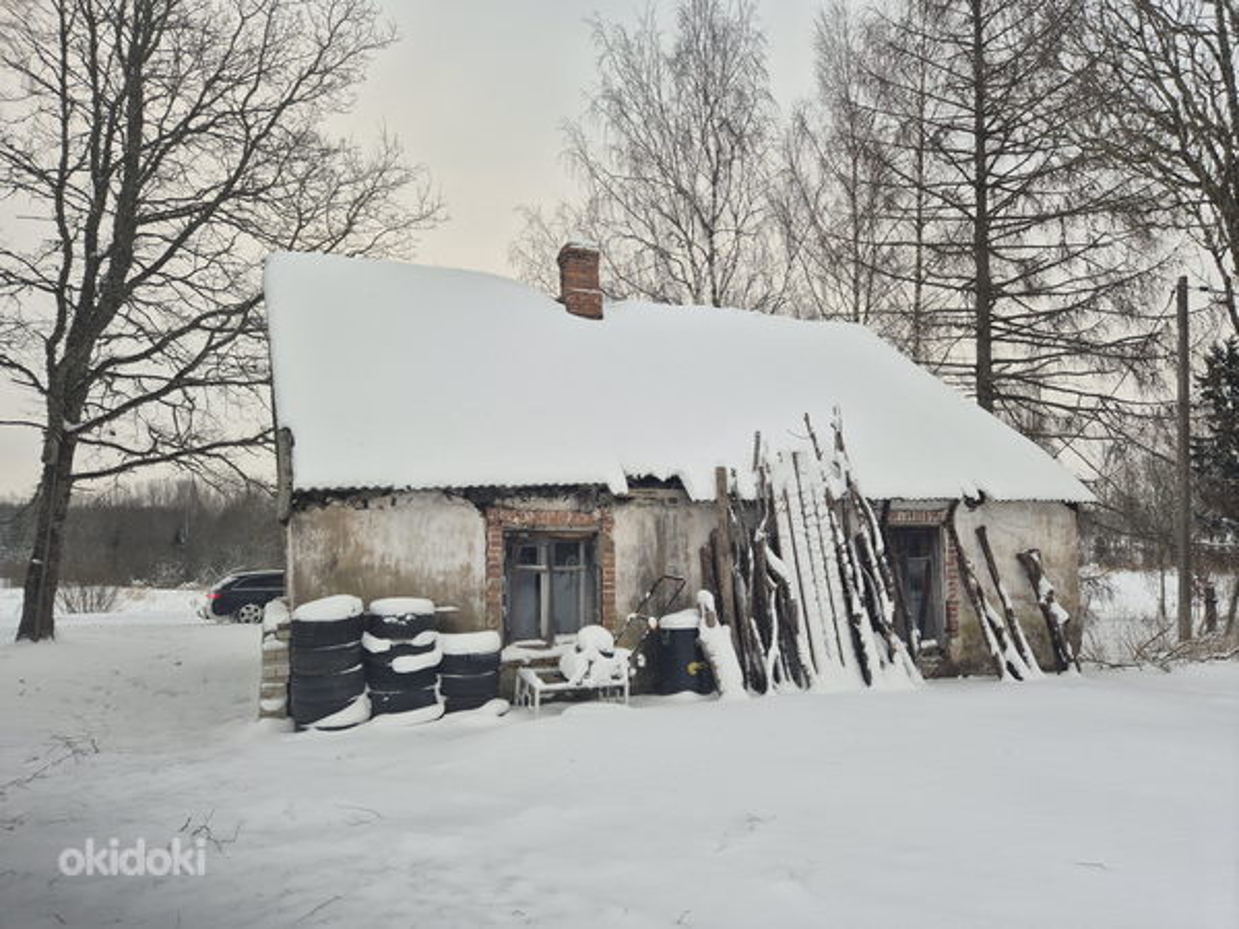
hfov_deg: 73.9
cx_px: 620
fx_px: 823
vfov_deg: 58.9
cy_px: 464
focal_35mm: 23
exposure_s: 1/180
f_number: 1.8
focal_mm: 5.4
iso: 25
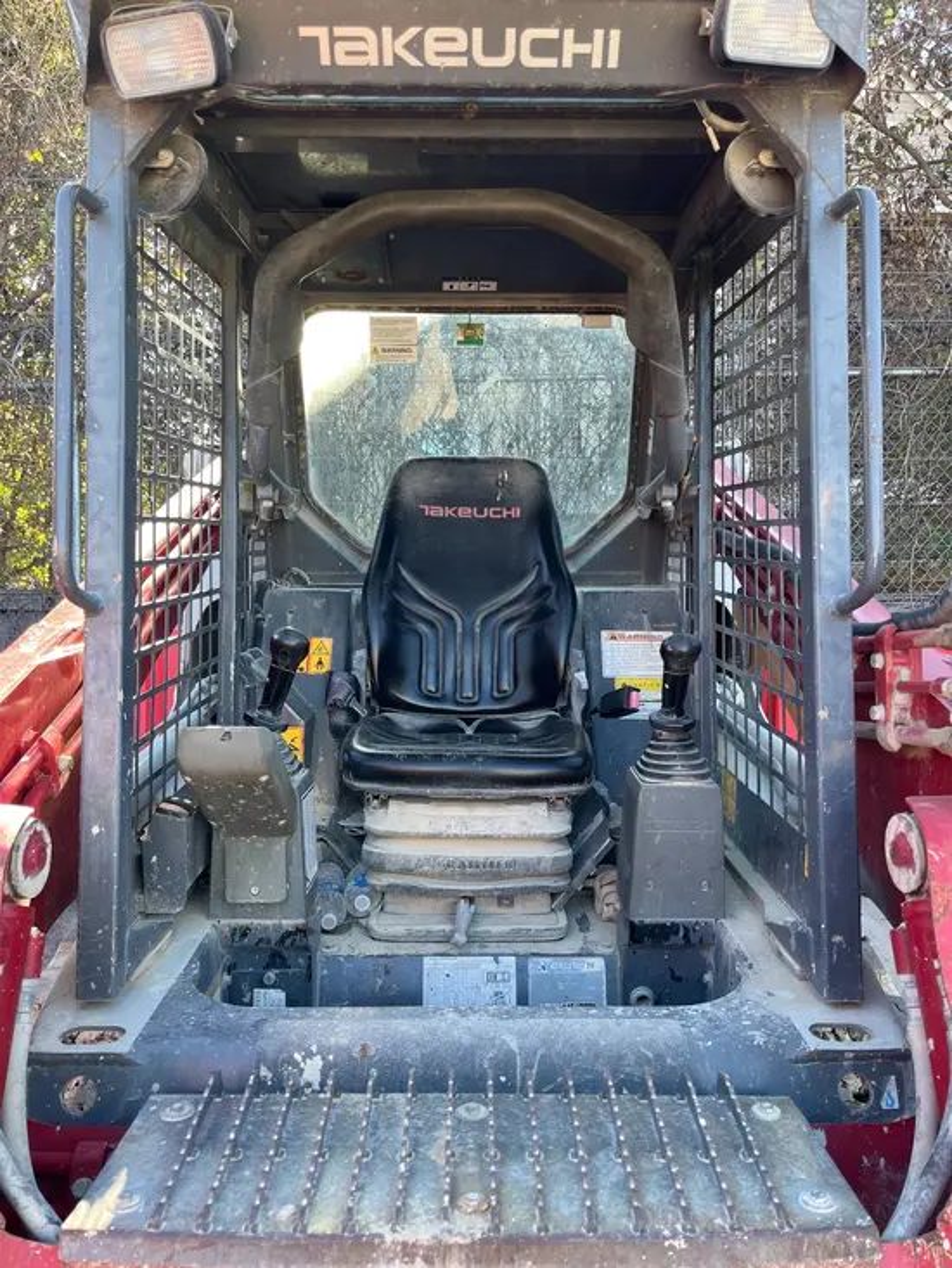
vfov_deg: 67.3
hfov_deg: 53.1
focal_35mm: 26
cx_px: 476
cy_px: 634
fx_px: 953
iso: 32
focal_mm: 5.1
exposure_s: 1/150
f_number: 1.6
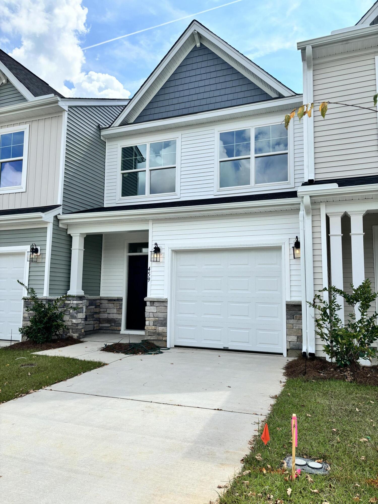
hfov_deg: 53.1
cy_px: 252
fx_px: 379
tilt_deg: +5.2
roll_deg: -2.2
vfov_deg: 67.3
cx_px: 189
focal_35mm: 26
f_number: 1.6
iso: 50
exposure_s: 1/3413
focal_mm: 5.96
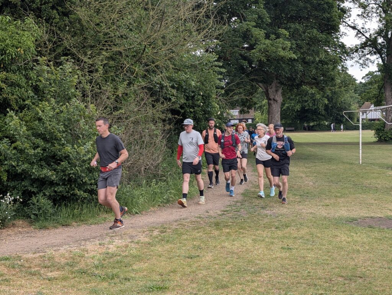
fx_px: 556
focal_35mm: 49
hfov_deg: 38.9
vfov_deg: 29.7
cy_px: 148
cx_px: 196
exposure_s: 1/262
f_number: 1.68
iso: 19
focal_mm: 6.9
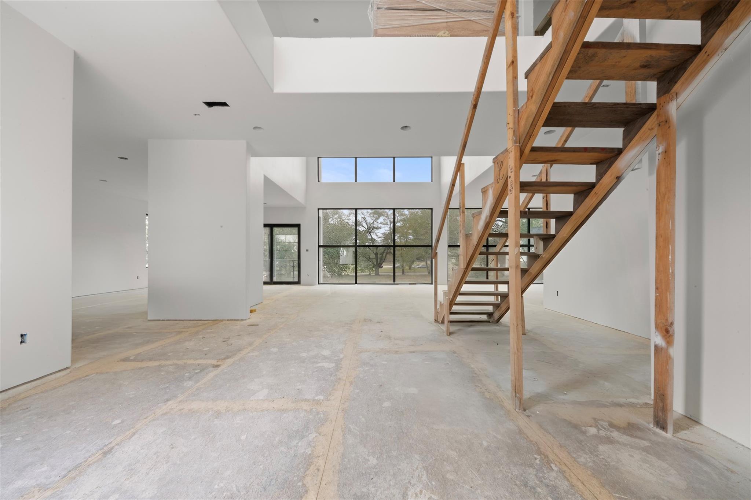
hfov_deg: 108.3
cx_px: 376
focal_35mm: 13
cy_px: 250
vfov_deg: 85.4
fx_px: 271
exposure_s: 13
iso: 250
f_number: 9
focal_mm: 13
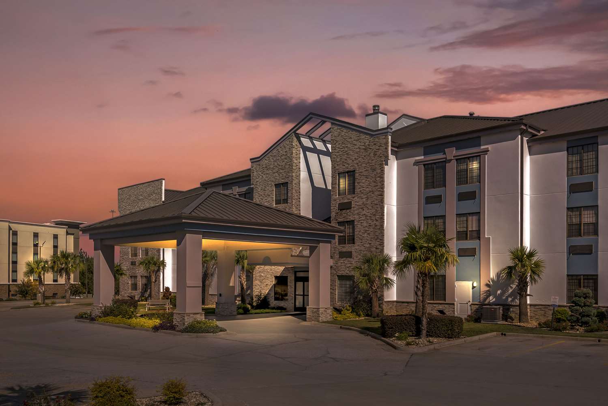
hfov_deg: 81.2
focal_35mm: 21
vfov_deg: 59.6
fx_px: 355
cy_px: 203
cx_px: 304
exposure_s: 1/2500
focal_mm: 21
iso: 400
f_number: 10
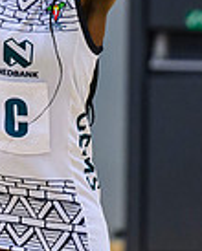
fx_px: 7419
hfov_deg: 1.6
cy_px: 54
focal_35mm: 995
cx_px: -106
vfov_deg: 1.9
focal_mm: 200
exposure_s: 1/1000
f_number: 3.2
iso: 4000
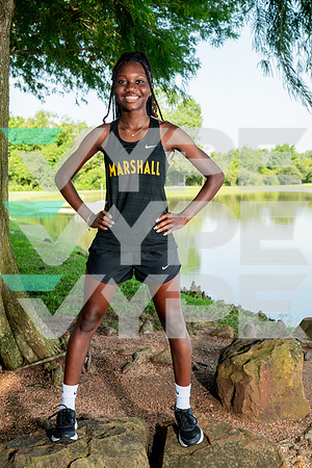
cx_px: 156
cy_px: 234
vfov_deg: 38.2
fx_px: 676
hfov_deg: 26.0
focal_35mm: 52
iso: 200
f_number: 7.1
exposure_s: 1/200
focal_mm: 52
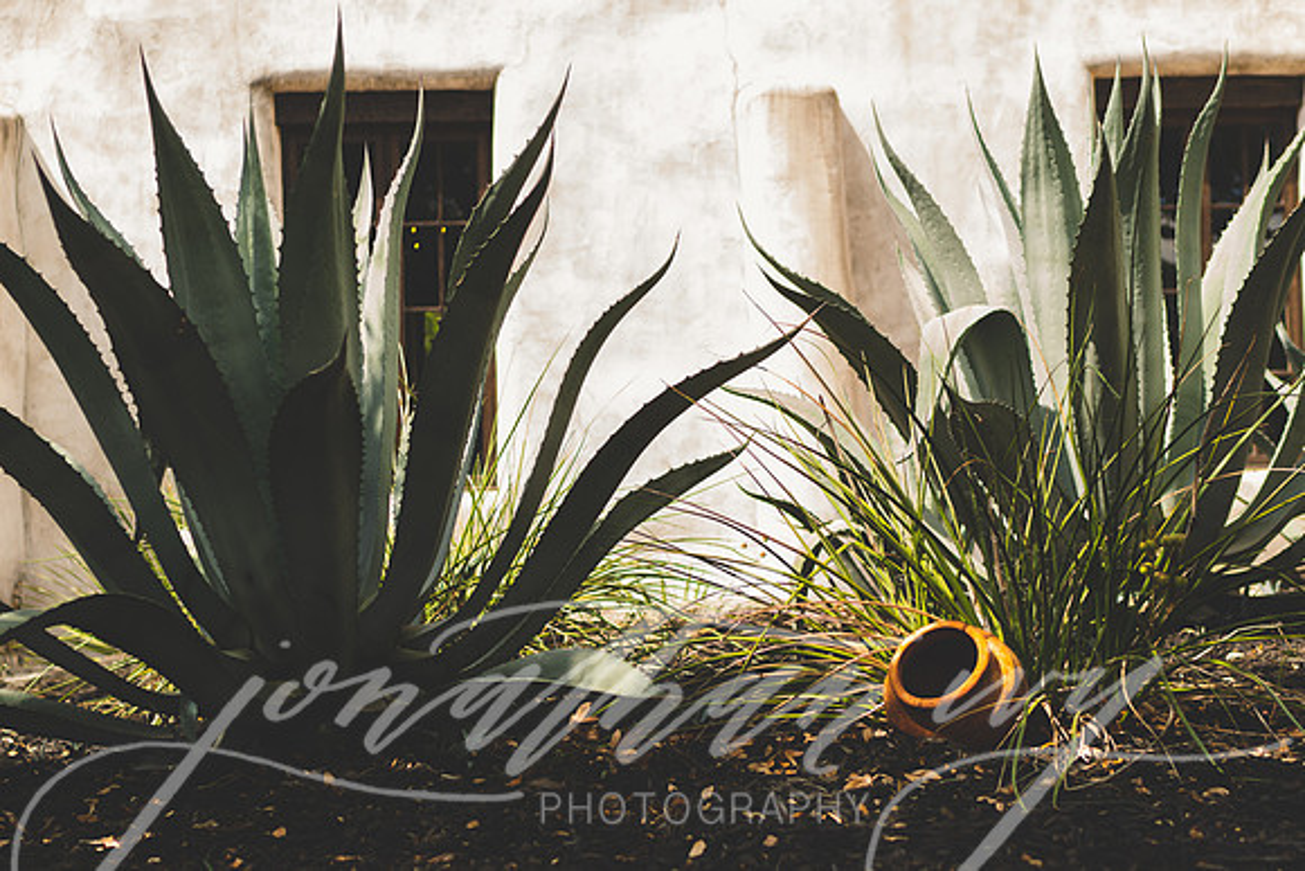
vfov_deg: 26.0
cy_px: 436
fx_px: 1885
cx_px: 652
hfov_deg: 38.2
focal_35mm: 52
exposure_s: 1/500
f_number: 2
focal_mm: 35
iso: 50
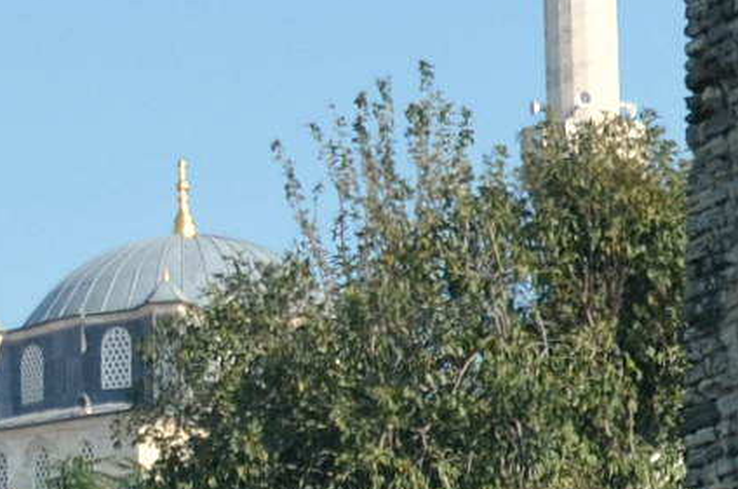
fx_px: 4948
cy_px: 720
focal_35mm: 242
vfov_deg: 5.6
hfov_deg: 8.4
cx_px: -297
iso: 140
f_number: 8
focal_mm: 21
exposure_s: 1/250
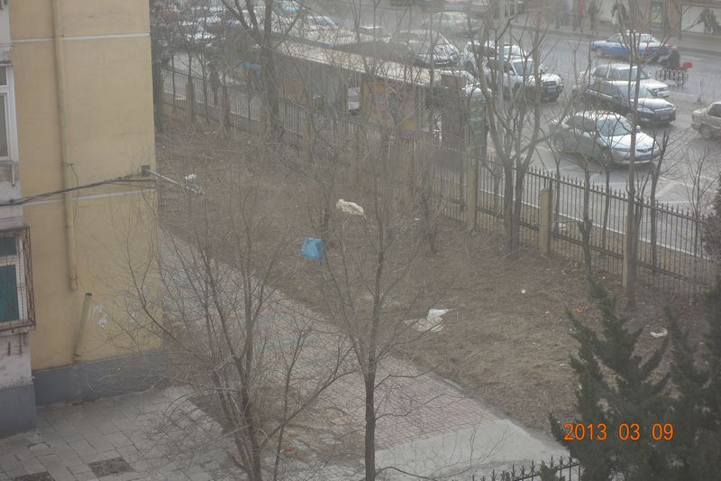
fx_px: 1442
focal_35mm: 72
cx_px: 360
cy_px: 240
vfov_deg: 18.9
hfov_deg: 28.1
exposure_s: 1/100
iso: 125
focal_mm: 26.57
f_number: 5.6
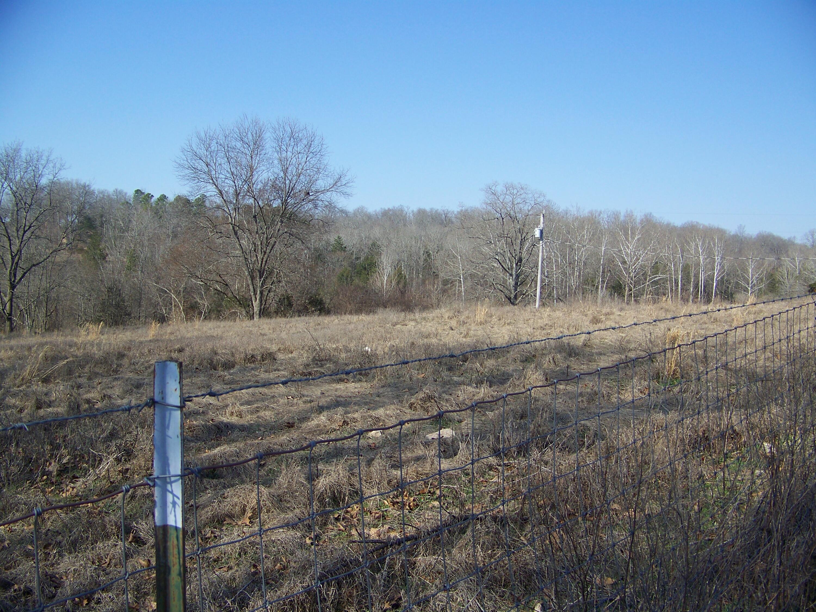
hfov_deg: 51.4
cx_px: 408
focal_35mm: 36
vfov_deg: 39.7
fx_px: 849
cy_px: 306
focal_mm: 5.85
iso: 64
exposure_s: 1/800
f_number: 2.8
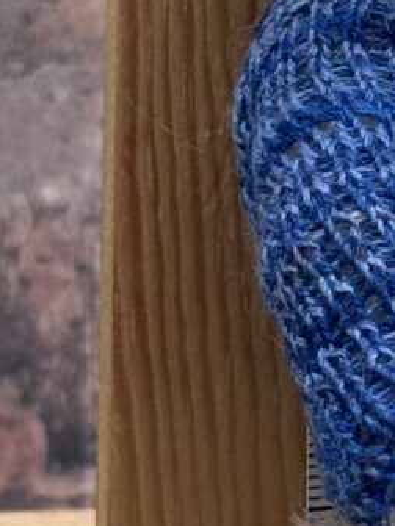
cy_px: 398
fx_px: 4169
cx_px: 550
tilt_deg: -11.9
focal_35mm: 274
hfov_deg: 5.4
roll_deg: -1.1
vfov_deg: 7.2
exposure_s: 1/125
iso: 50
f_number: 1.78
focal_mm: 6.76
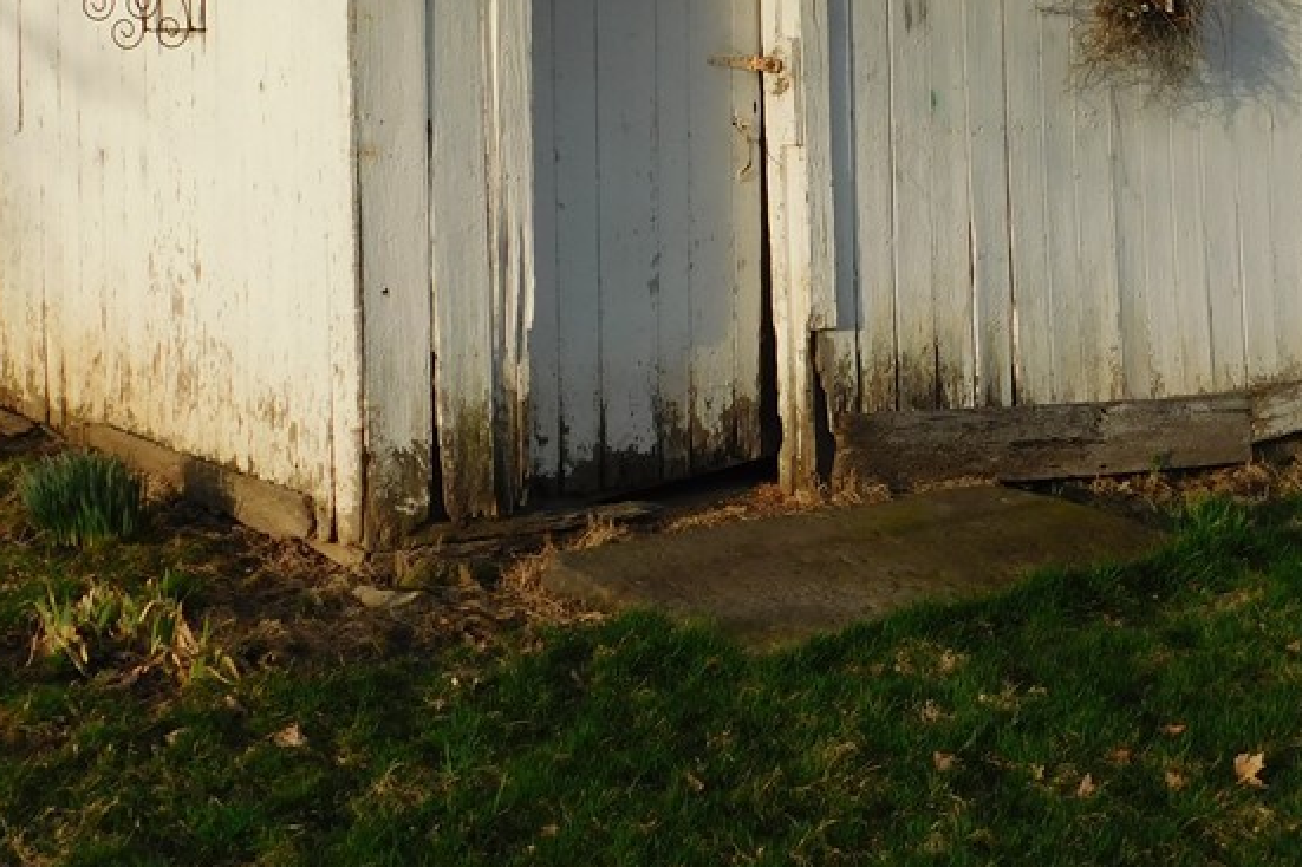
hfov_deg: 34.4
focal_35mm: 58
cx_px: 763
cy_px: 90
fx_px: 2097
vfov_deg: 22.8
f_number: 3.2
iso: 125
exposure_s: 1/1000
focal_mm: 5.3
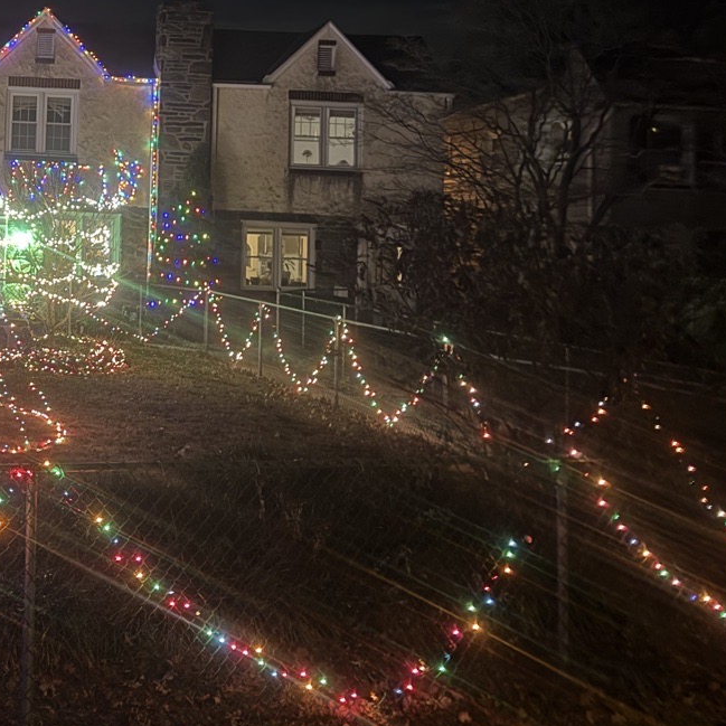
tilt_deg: +3.2
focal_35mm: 49
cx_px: -66
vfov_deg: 33.6
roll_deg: -3.1
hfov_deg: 31.0
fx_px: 1163
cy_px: 144
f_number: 1.78
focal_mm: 6.76
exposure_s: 1/12
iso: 1000
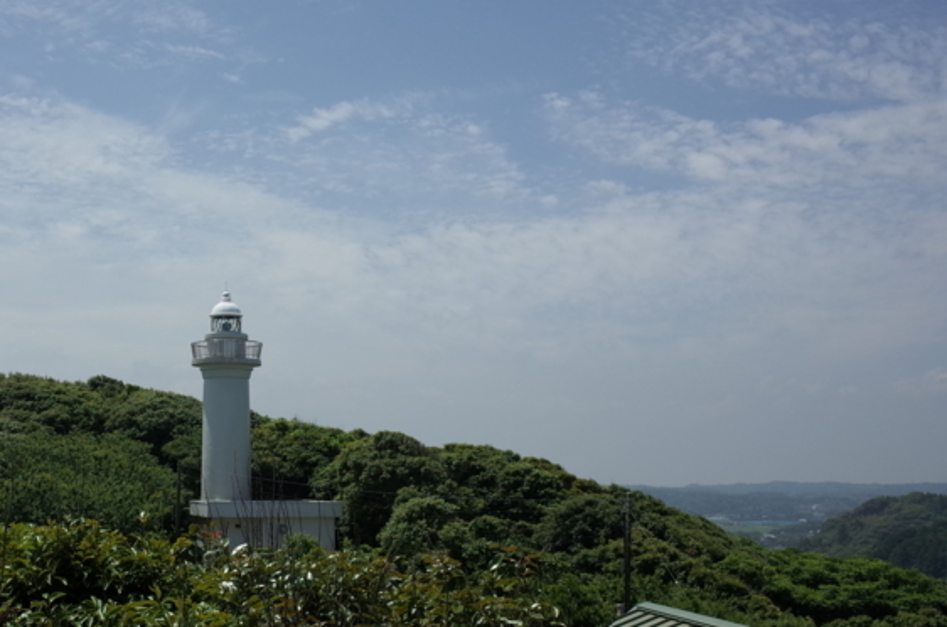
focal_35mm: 51
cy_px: 391
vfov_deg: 26.3
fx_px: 1339
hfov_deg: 37.6
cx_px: 195
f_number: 4
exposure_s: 1/2000
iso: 100
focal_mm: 18.3
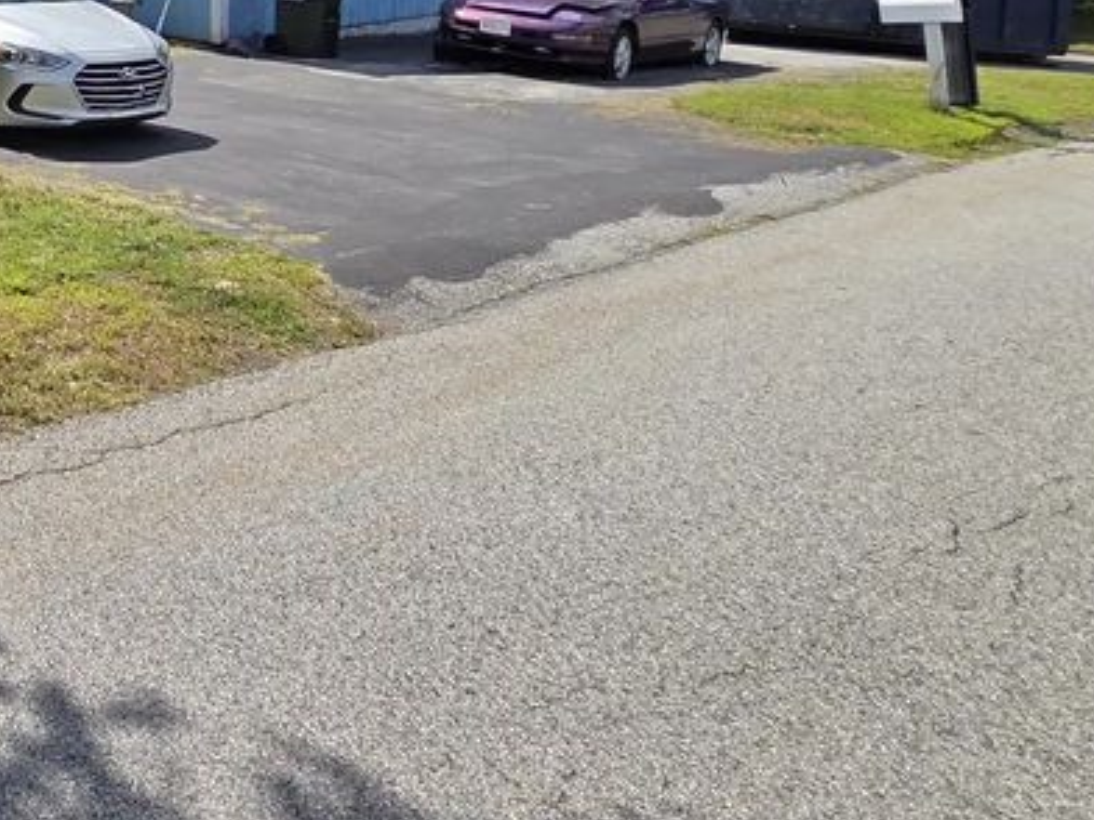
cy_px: -95
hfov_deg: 41.0
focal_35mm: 34
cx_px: -159
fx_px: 1075
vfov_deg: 35.4
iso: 50
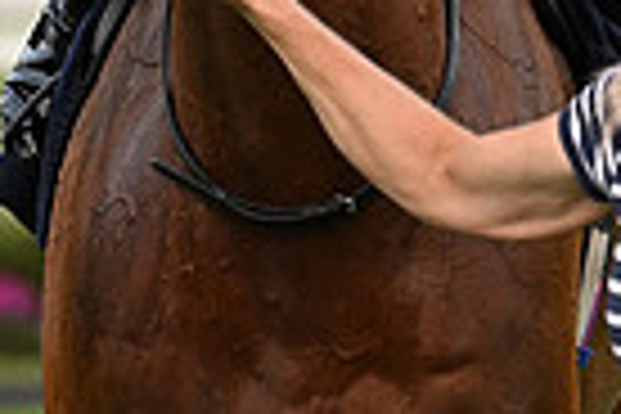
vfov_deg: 1.9
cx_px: 567
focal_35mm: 714
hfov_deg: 2.9
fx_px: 12316
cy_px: -425
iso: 2000
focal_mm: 170
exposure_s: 1/800
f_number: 3.2
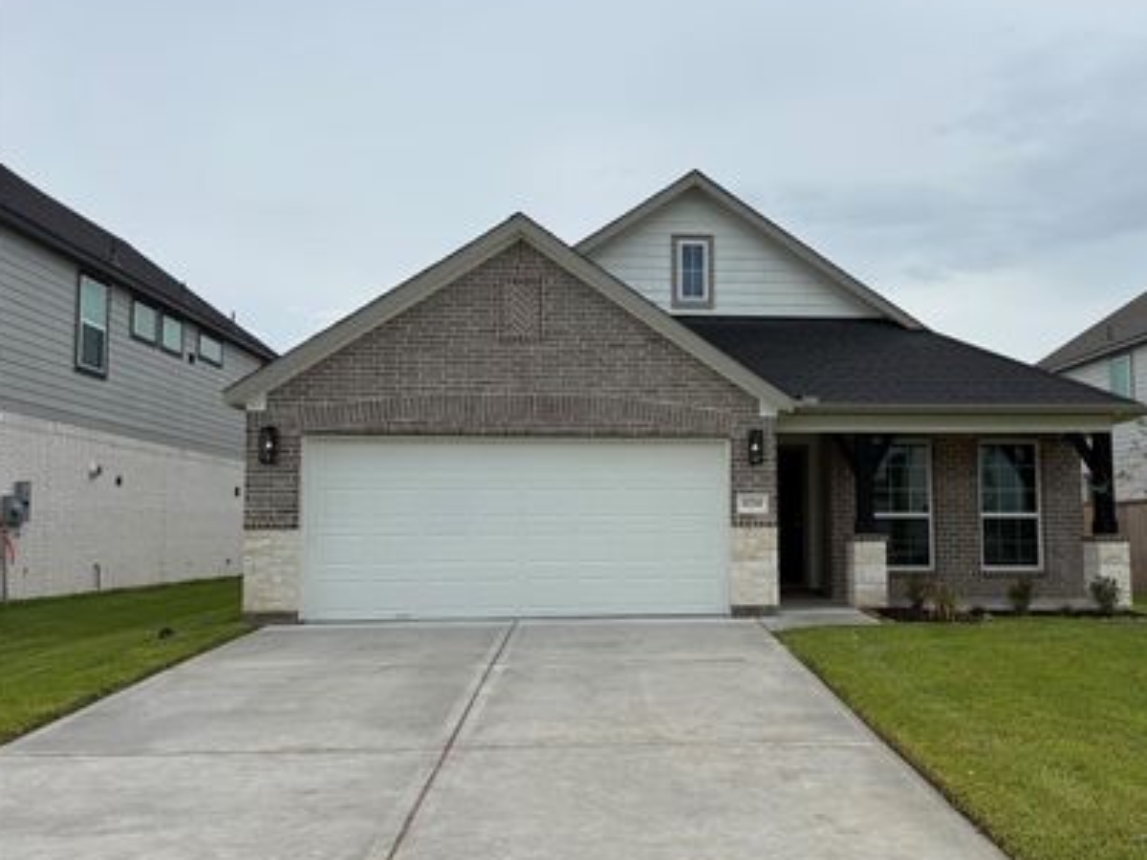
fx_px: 994
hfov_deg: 59.4
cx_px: 700
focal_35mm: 30
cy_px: 454
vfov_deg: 46.8
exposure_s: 1/7353
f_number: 1.78
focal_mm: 6.76
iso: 80
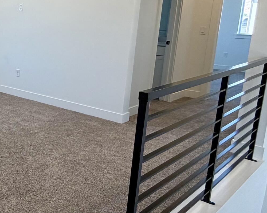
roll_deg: +0.2
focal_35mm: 41
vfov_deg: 36.1
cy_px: 68
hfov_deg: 33.8
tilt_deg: -8.8
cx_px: -71
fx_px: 324
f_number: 2.2
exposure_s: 1/120
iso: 100
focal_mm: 2.22
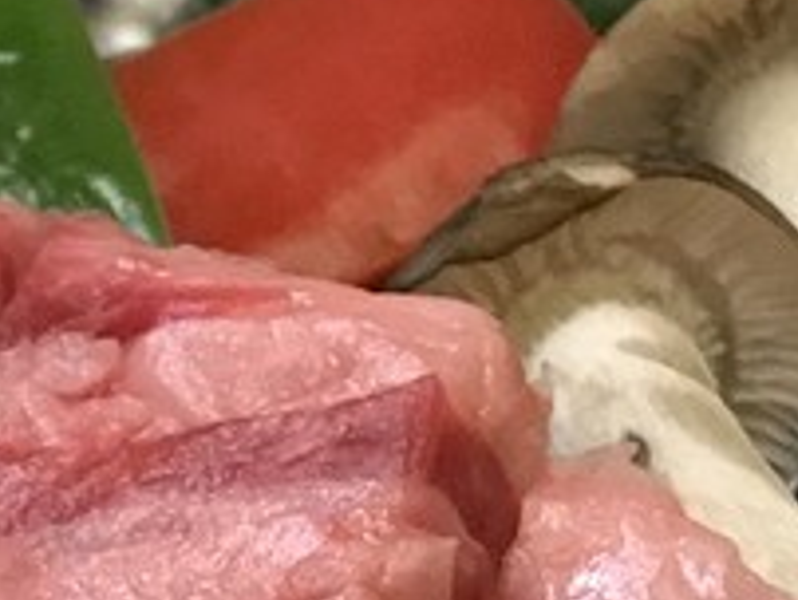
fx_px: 3831
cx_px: 332
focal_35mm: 166
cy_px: 1082
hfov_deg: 11.9
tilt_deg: -49.8
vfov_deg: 8.6
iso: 100
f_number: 1.8
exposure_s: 1/7
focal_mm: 3.99
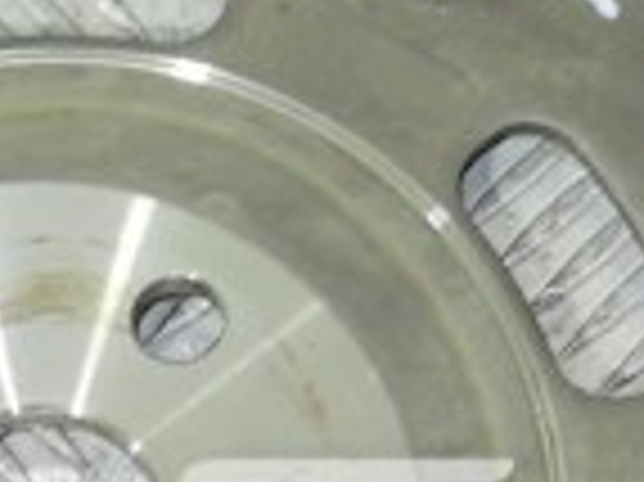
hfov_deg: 10.7
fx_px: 3420
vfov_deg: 8.0
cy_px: 595
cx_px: 68
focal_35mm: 184
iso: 320
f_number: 3.1
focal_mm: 6.72
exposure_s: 1/30
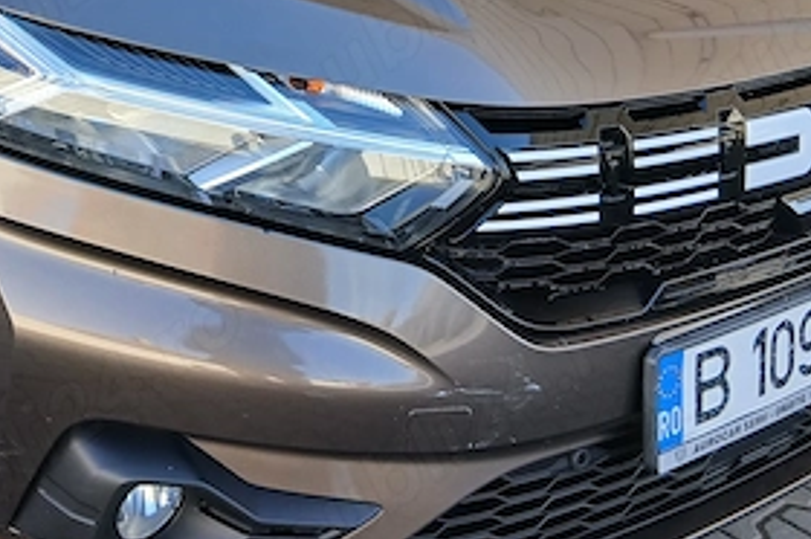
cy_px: 23
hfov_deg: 34.1
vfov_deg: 22.6
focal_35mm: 58
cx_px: 255
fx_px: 1305
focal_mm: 3.98
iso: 32
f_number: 1.8
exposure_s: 1/100
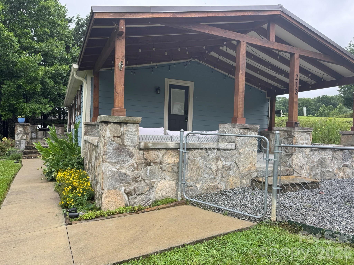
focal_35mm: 24
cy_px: 132
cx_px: 177
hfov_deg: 71.6
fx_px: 245
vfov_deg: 56.8
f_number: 1.78
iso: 80
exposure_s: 1/604
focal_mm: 6.76
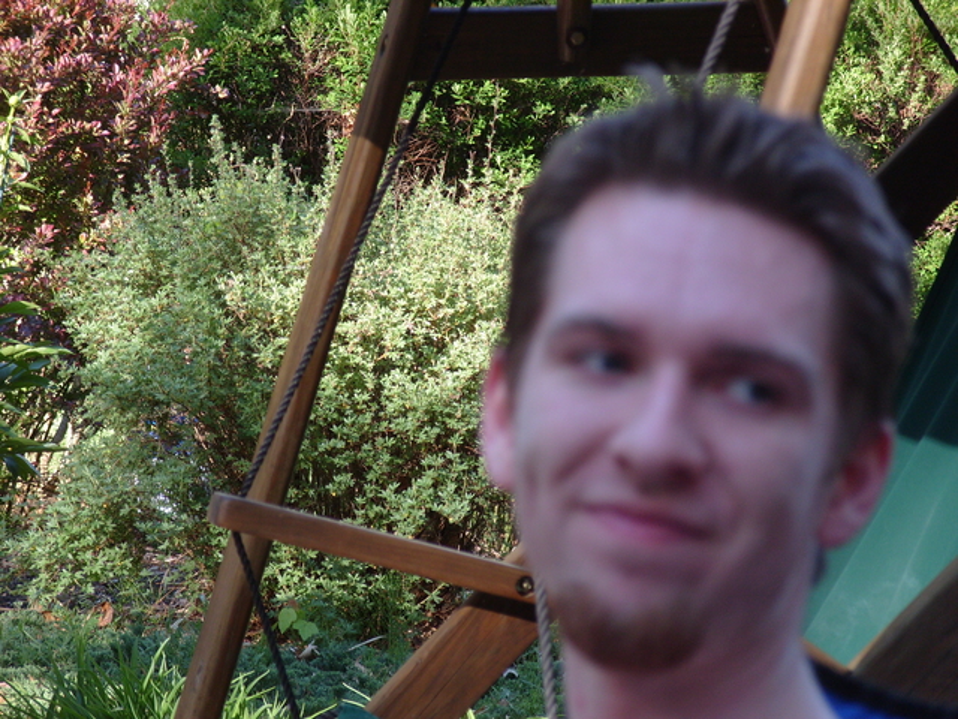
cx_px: 479
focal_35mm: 175
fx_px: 4843
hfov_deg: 11.3
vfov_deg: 8.5
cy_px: 360
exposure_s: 1/125
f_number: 4.5
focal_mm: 39
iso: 120
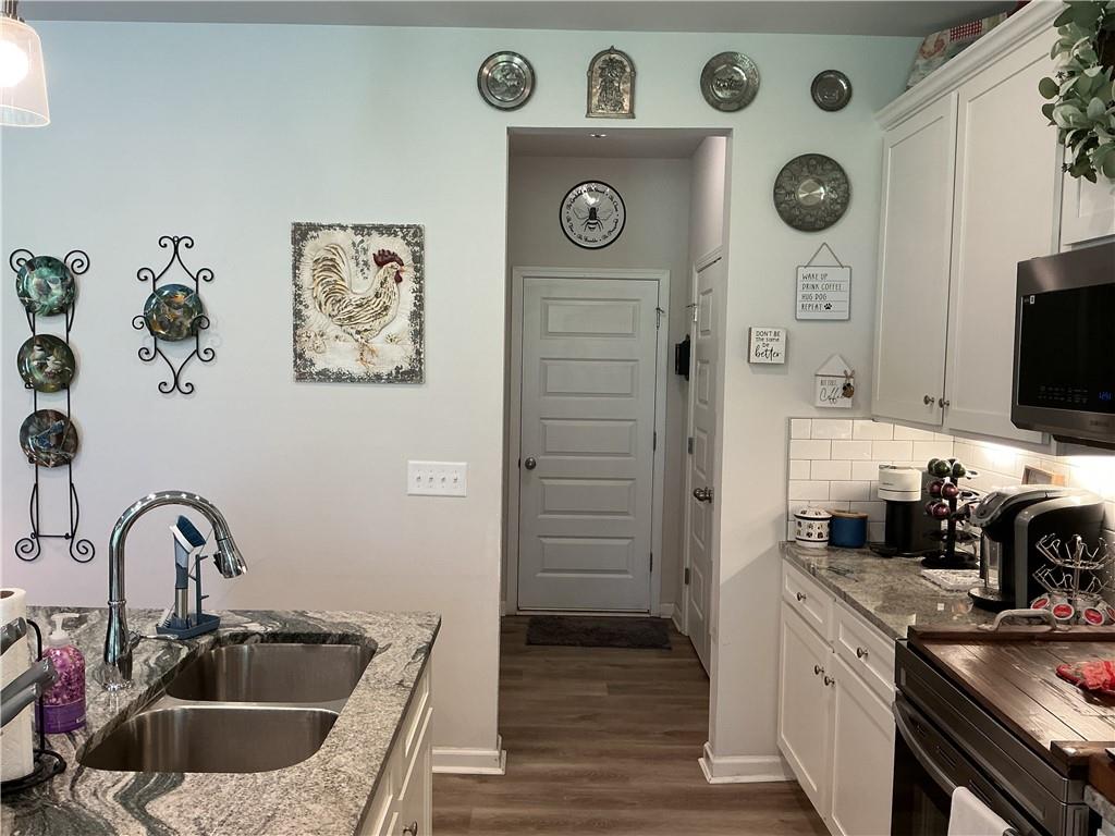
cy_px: 418
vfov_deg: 48.2
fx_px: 934
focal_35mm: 29
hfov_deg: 61.7
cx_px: 558
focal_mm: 3
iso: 64
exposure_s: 1/60
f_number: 1.8
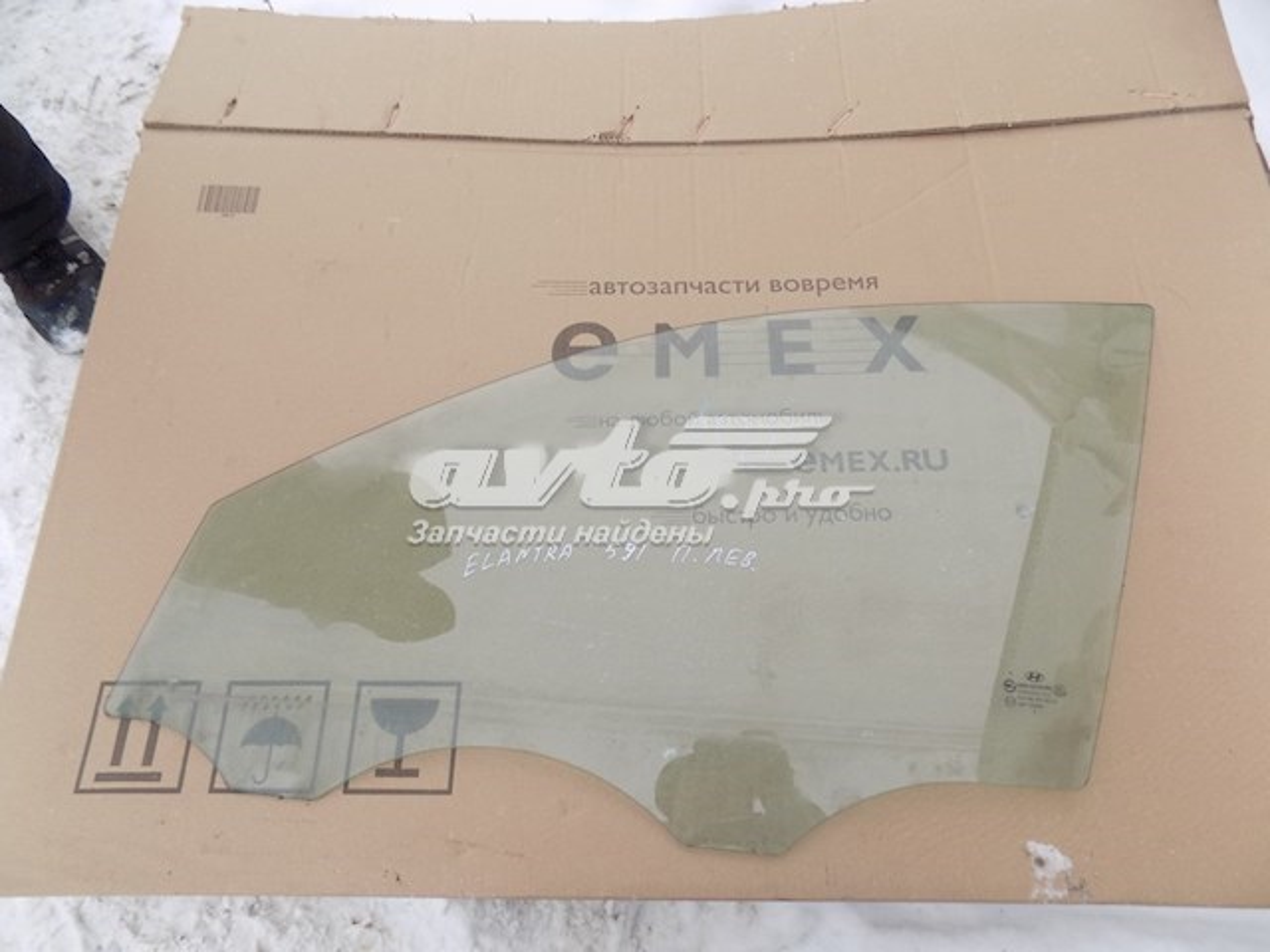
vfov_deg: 58.9
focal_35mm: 23
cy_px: 476
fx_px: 844
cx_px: 635
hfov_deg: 73.9
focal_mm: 4
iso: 80
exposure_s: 1/80
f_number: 3.1
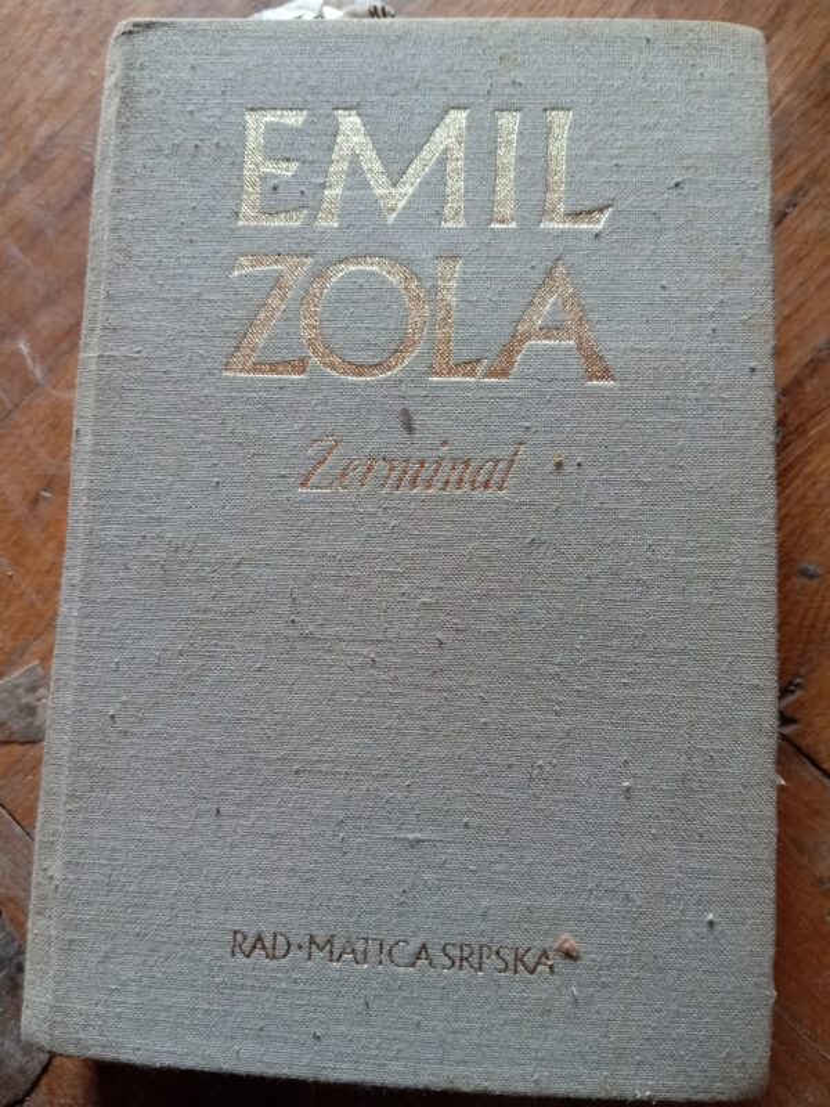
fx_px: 959
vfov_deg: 60.0
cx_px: 415
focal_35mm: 30
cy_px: 554
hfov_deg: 46.8
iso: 482
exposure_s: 1/100
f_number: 1.8
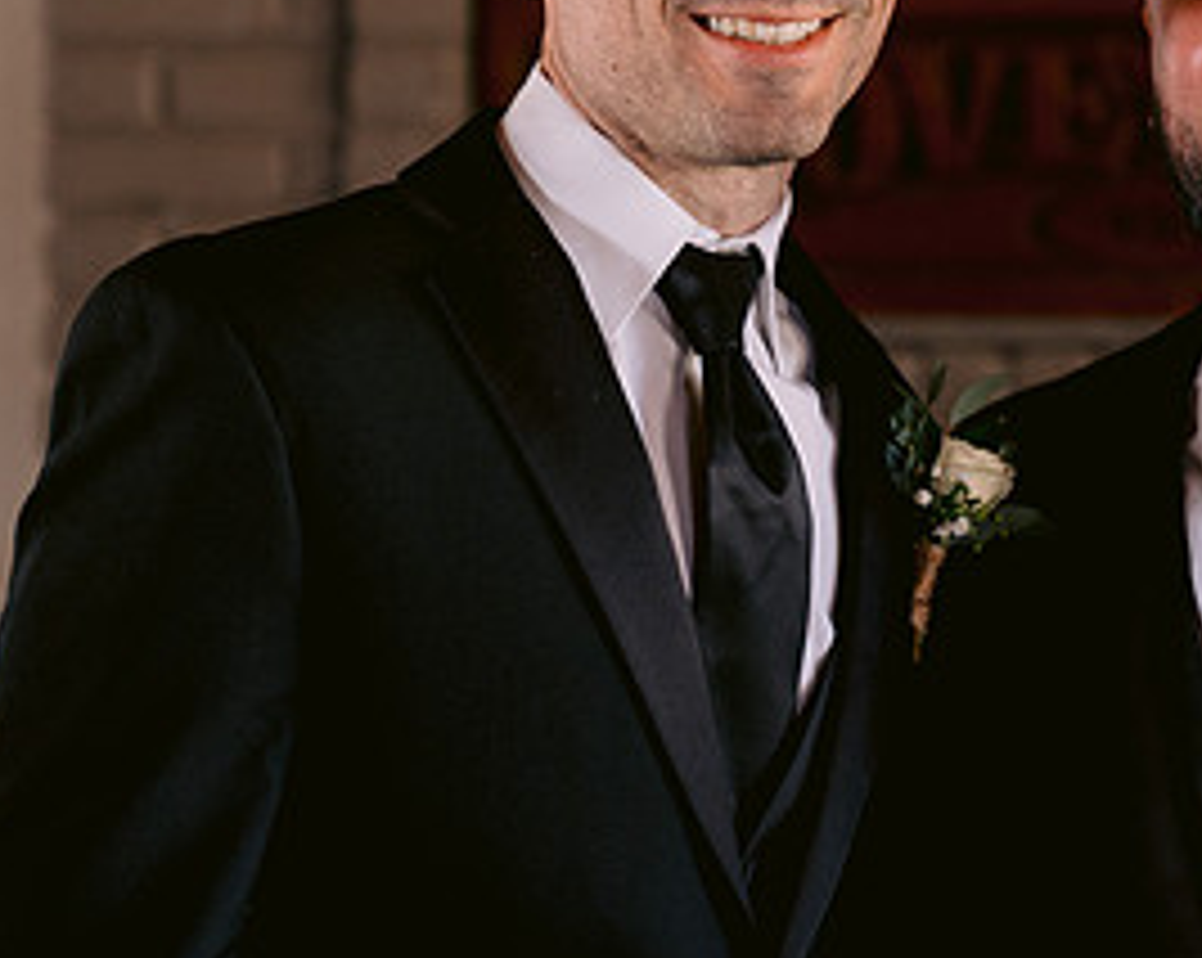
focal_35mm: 143
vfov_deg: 10.7
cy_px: 115
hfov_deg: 13.4
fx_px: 5082
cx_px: 1031
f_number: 3.2
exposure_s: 1/50
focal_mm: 70
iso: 800
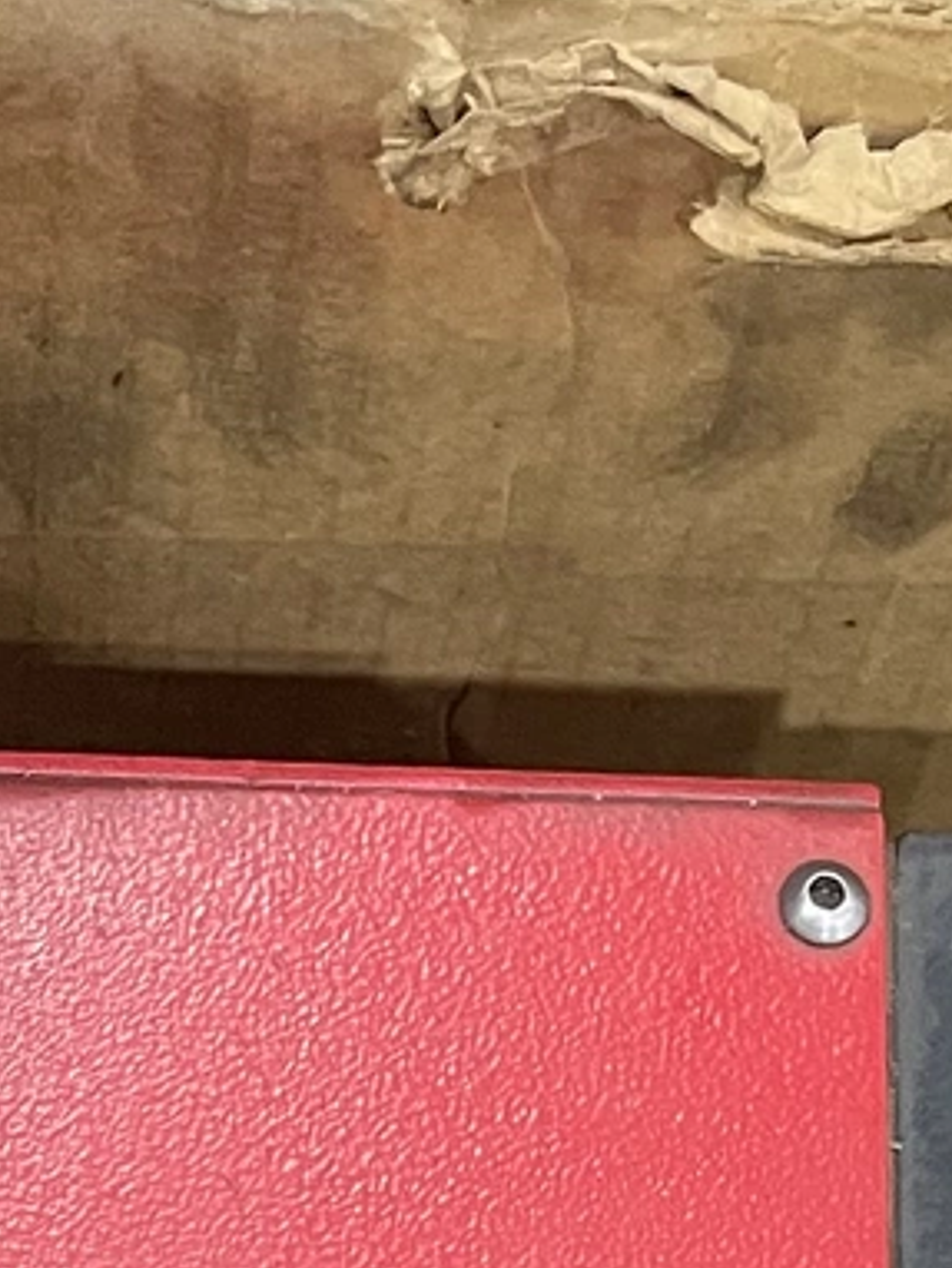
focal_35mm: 136
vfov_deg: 12.0
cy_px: 2944
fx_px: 4981
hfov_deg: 10.9
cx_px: 707
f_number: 1.6
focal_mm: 4.2
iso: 200
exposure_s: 1/60
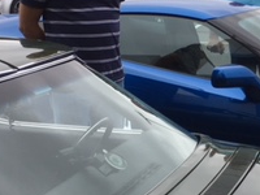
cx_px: 191
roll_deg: +2.5
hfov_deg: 20.9
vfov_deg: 15.9
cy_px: 105
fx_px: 699
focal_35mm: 93
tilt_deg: -13.8
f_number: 2.2
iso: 25
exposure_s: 1/582
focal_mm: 4.15
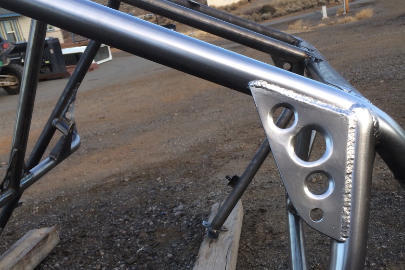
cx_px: 226
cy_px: 152
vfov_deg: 32.6
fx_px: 461
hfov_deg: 47.3
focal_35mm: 41
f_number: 2.2
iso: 32
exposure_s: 1/159
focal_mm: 4.12
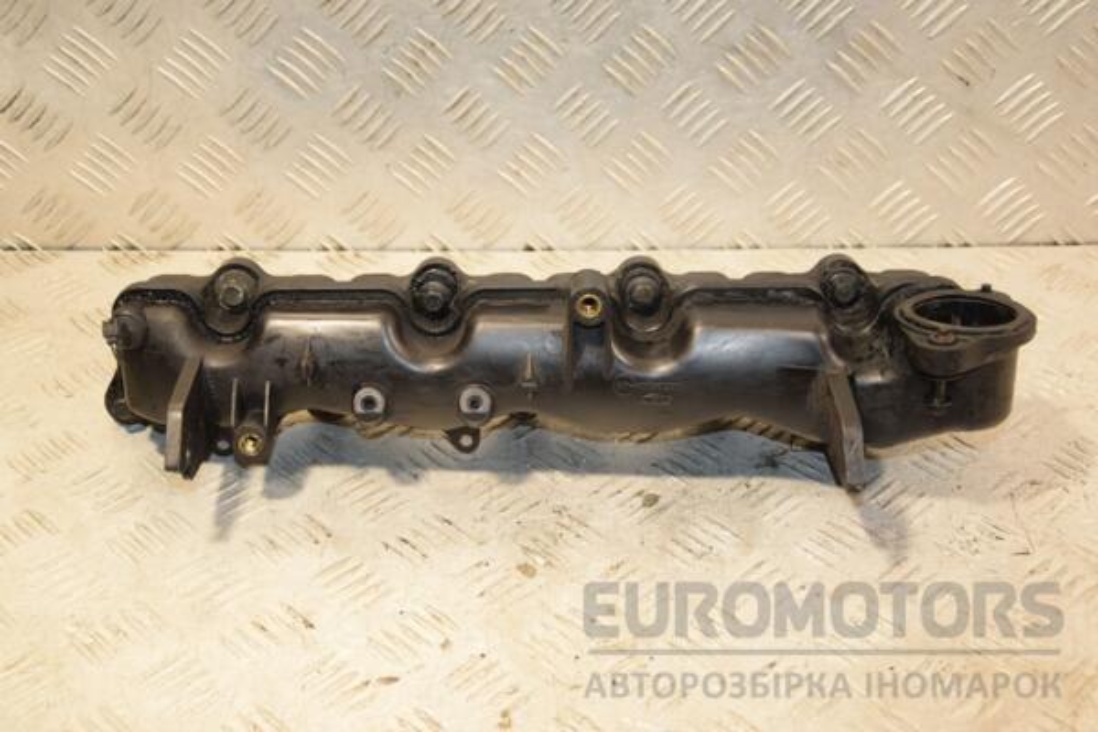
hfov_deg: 37.9
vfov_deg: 25.8
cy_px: 366
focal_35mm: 52
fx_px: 1601
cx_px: 549
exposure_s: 1/200
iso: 800
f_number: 5.6
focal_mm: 35
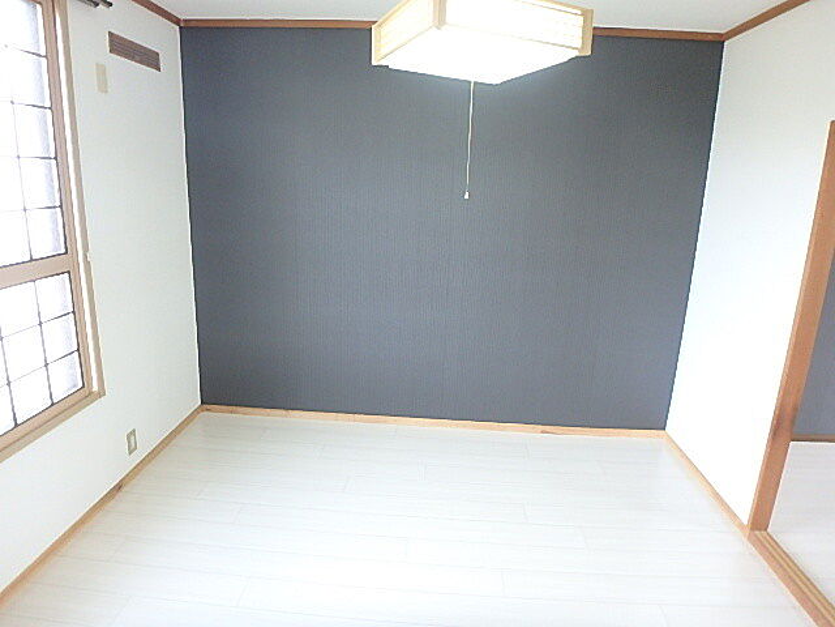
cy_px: 314
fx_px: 507
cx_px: 418
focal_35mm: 21
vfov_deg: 63.4
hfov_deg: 79.0
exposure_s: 1/30
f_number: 3.5
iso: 320
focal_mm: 3.7
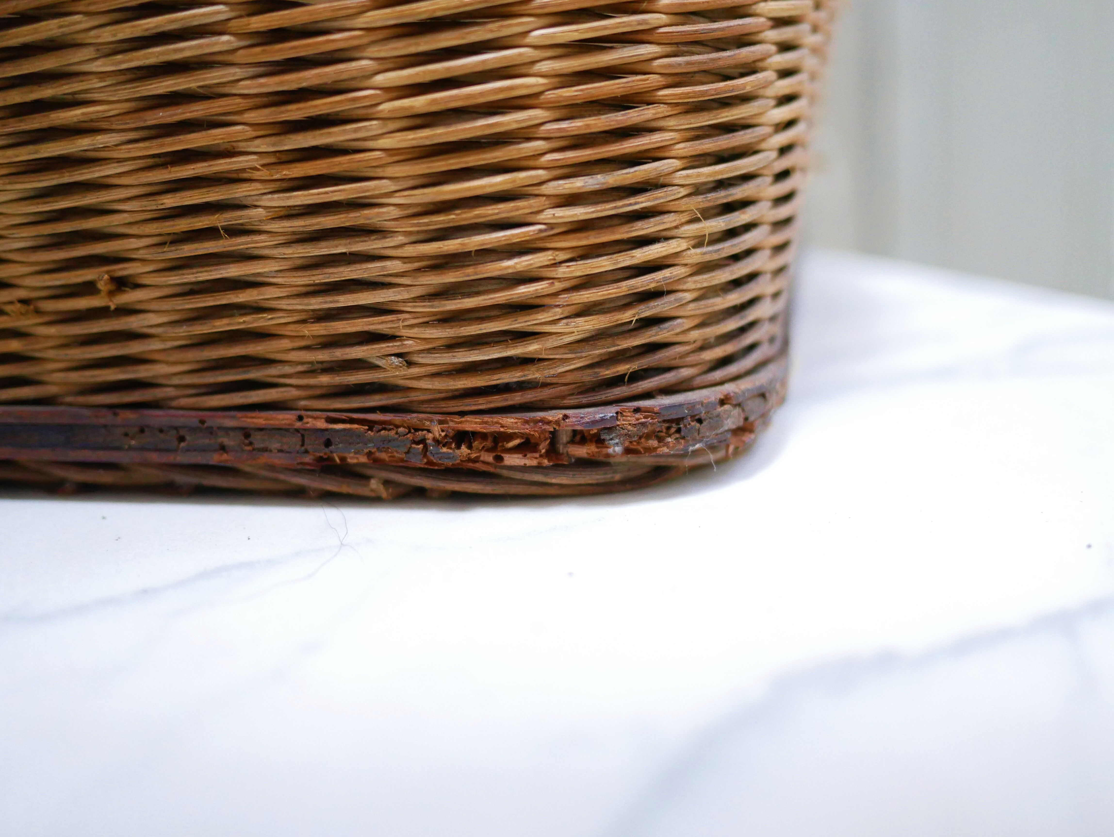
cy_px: 418
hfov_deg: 46.8
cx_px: 557
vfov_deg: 36.0
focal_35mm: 40
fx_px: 1288
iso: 2000
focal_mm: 20
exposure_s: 1/60
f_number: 1.7
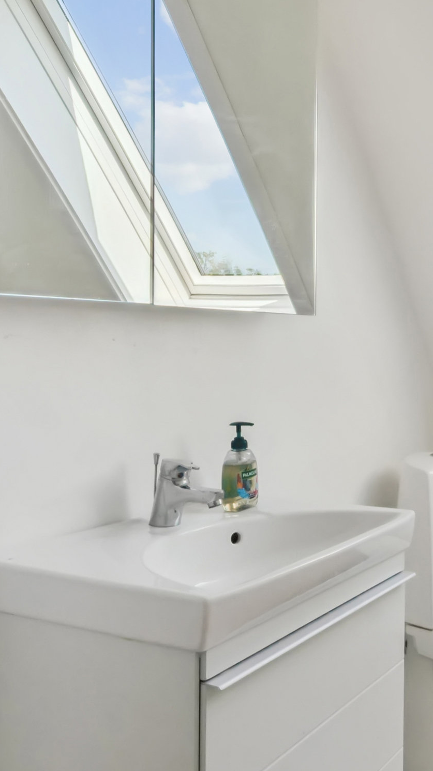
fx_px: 776
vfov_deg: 52.6
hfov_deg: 30.1
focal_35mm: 38
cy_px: 326
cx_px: 369
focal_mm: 12
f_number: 10
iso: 200
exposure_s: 1/125
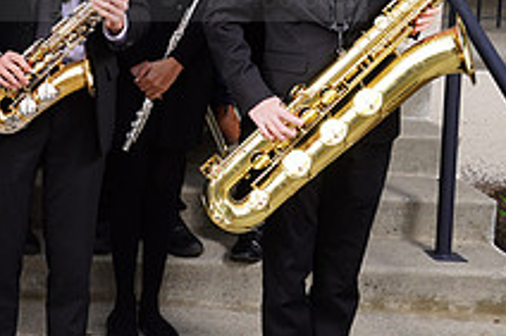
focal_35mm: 93
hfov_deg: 20.5
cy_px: -49
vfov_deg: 14.3
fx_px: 1306
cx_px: -95
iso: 100
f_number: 6.3
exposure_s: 1/200
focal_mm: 34
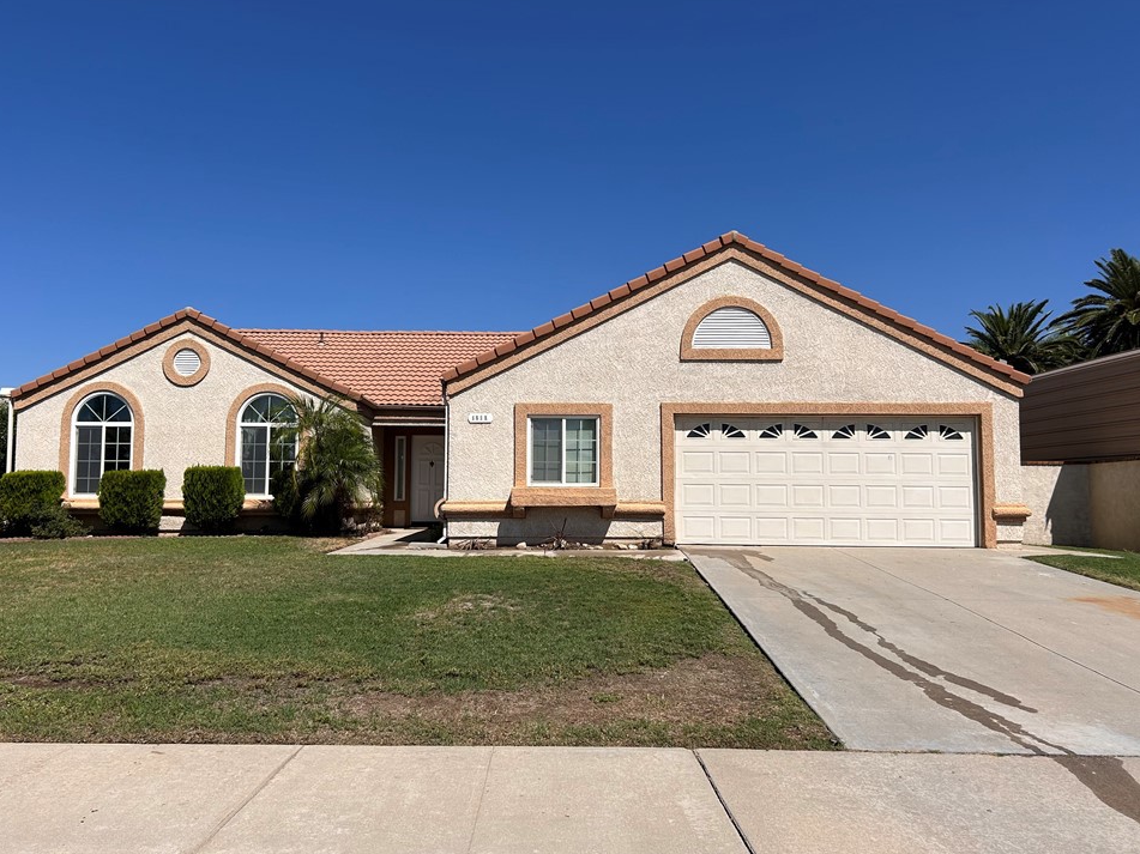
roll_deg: -0.3
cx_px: 549
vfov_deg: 49.7
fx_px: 922
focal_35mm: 28
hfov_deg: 63.4
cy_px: 432
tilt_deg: +3.9
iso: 50
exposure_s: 1/8000
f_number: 1.5
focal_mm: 5.7
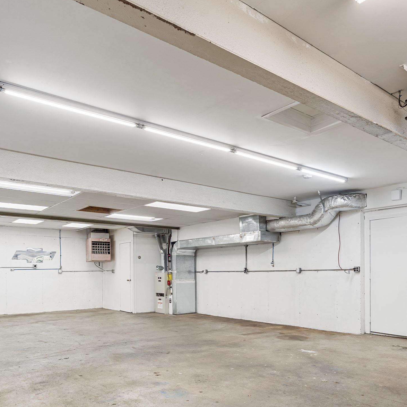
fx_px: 386
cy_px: 277
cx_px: 239
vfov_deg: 54.3
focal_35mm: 29
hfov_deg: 55.3
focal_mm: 16
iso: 100
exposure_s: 1/1.25
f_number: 8
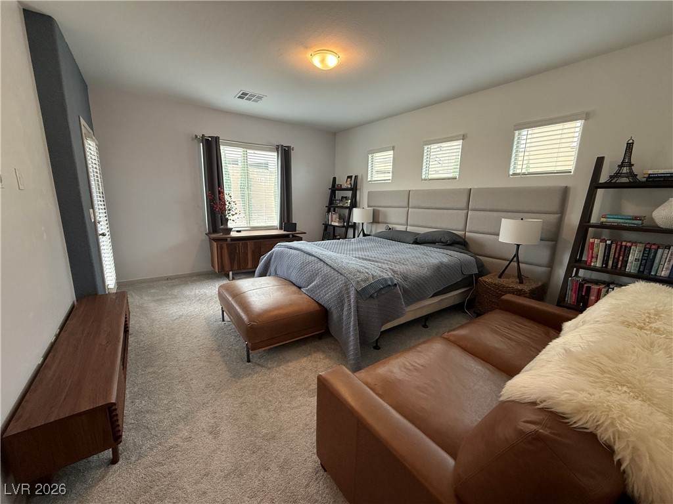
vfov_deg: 85.7
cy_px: 252
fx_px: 272
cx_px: 336
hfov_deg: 102.1
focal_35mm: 14
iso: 320
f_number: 2.2
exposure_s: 1/120
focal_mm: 2.22
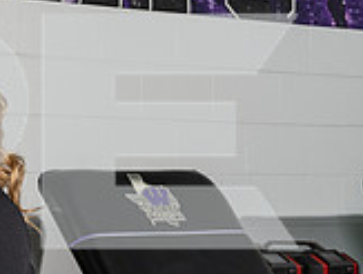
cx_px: -269
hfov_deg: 12.9
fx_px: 1471
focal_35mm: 140
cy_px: 133
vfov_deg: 10.6
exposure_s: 1/250
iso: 200
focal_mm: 41
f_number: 8
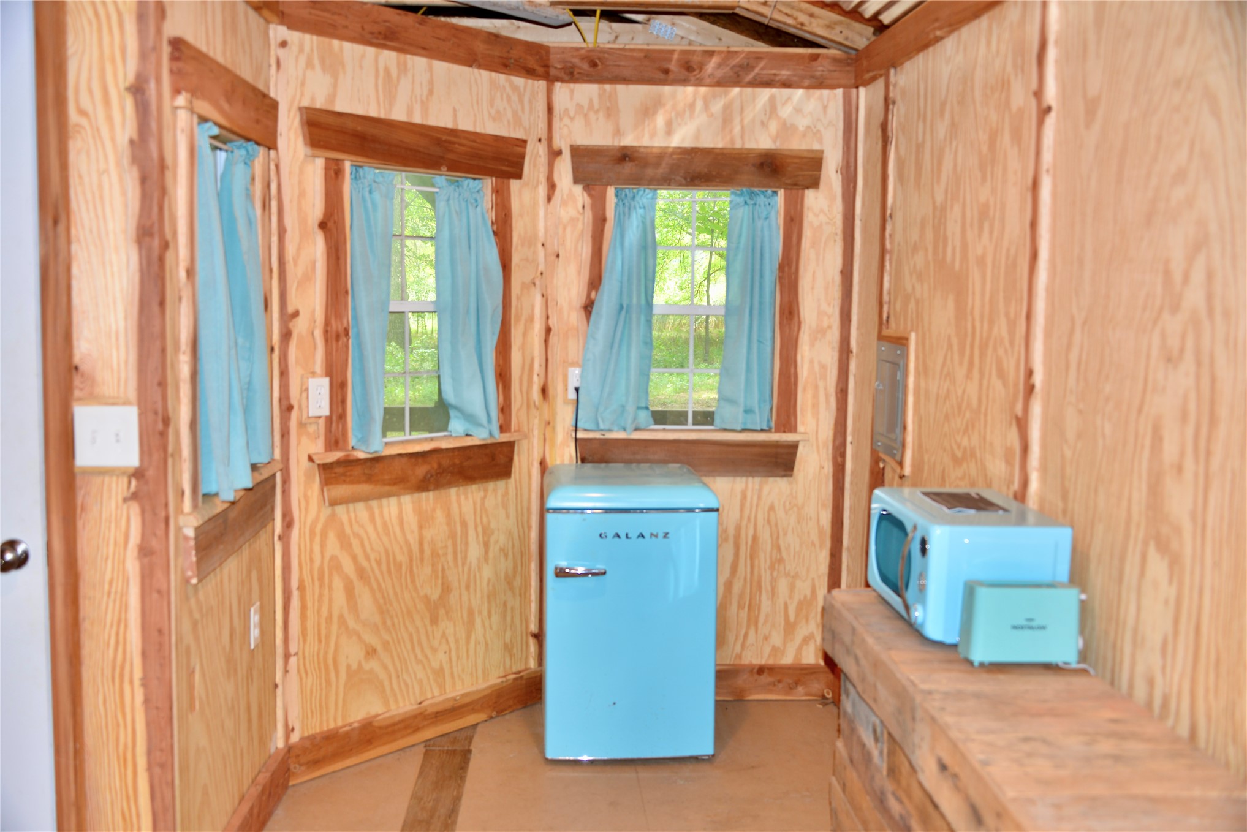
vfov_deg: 38.9
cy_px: 416
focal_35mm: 34
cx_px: 624
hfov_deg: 55.8
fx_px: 1178
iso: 320
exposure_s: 1/60
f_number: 3.8
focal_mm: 34
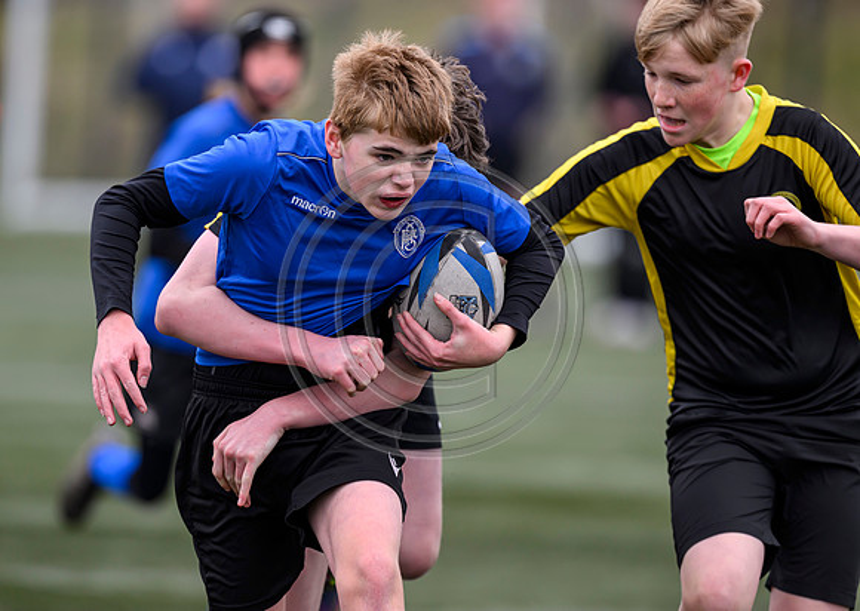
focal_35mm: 427
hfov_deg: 4.7
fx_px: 10415
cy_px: 313
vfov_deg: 3.4
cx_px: 391
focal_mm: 400
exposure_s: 1/1600
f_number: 3.5
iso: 500
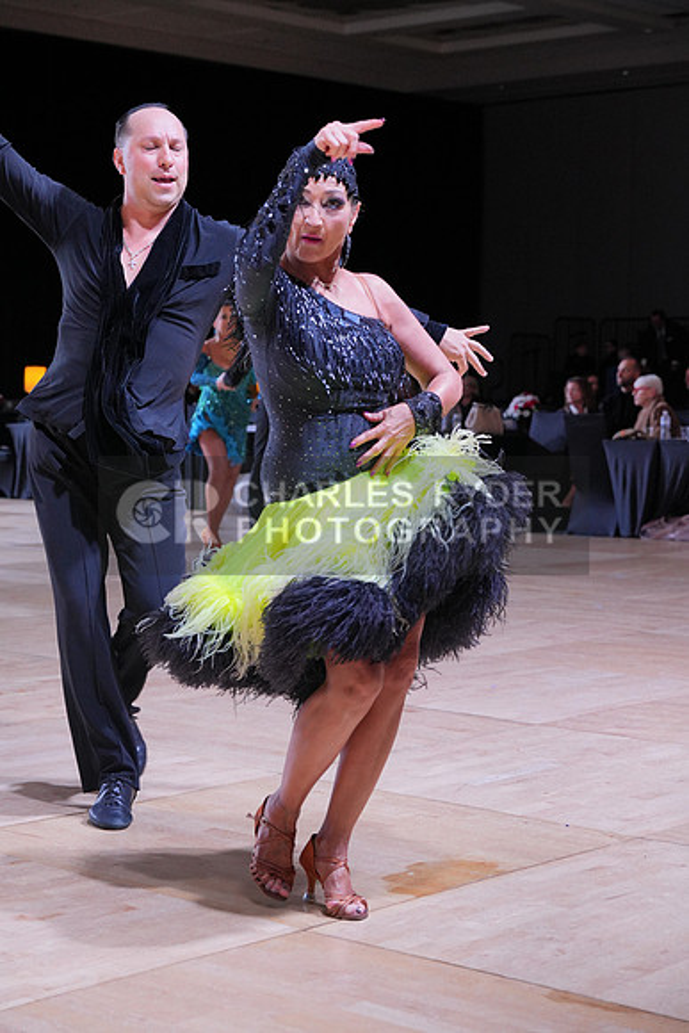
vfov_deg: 28.8
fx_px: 2008
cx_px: 344
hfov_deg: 19.5
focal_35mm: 70
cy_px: 516
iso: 2000
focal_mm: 70
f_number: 5.6
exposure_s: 1/400
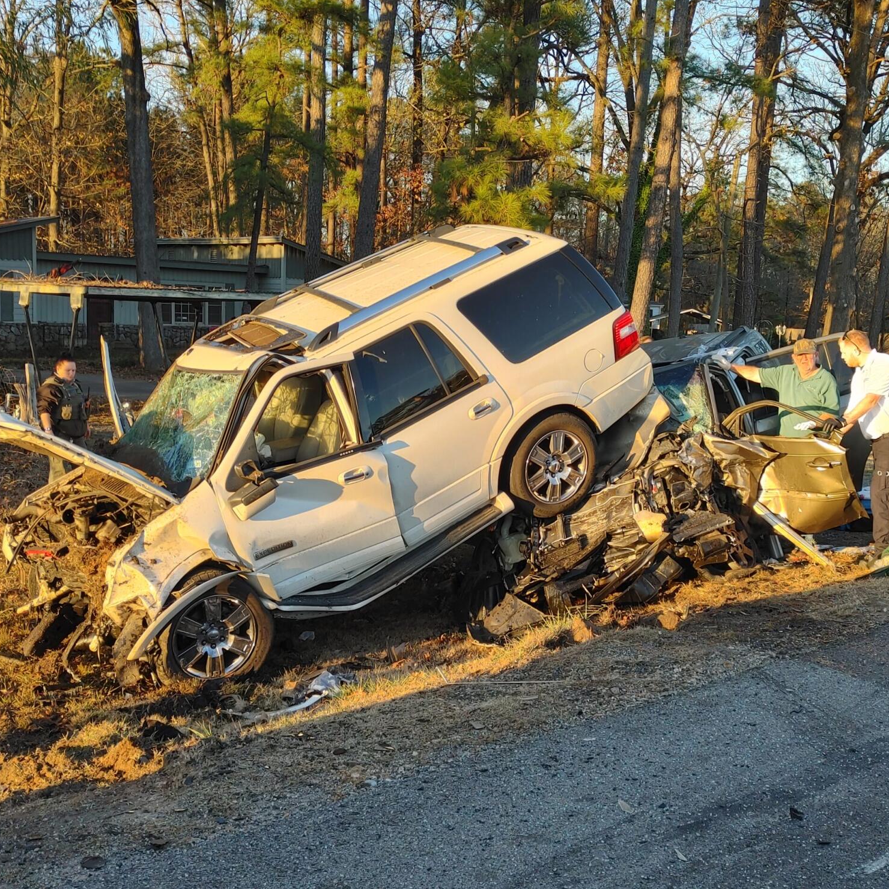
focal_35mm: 43
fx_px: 1249
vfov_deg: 39.2
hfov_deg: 39.1
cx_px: 505
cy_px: 439
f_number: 1.8
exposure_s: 1/292
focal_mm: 5.58
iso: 50
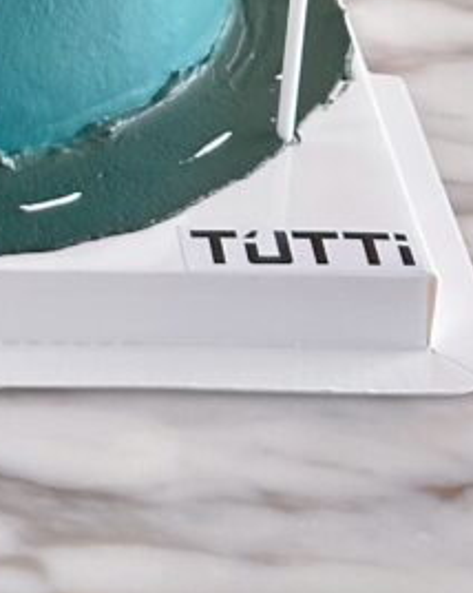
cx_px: -175
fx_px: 3136
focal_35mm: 179
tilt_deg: -19.5
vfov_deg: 10.2
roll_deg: -1.4
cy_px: -478
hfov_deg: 8.5
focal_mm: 6.86
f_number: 1.78
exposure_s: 1/50
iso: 125
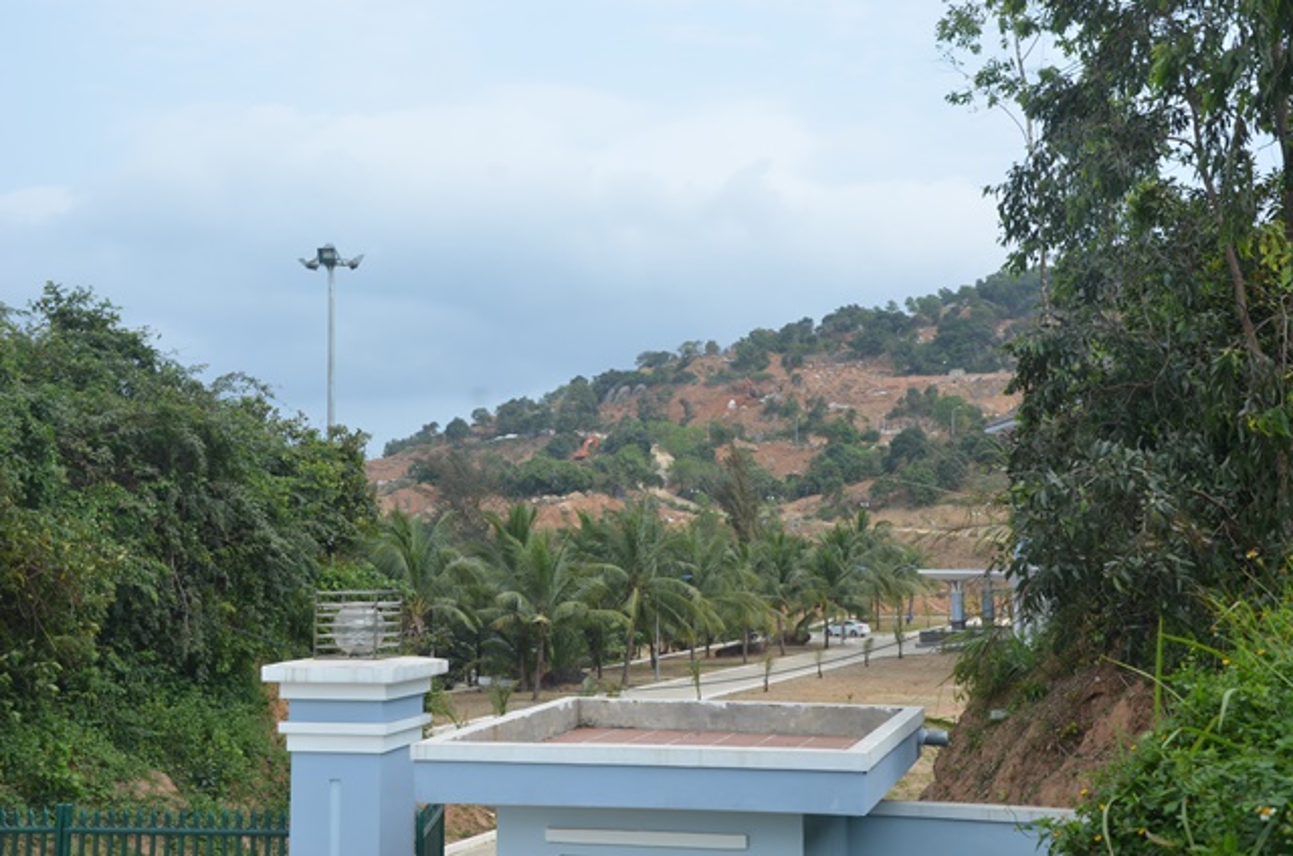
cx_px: 646
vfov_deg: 28.0
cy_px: 428
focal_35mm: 48
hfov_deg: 41.2
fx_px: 1721
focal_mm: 32
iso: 140
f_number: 8
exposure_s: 1/250
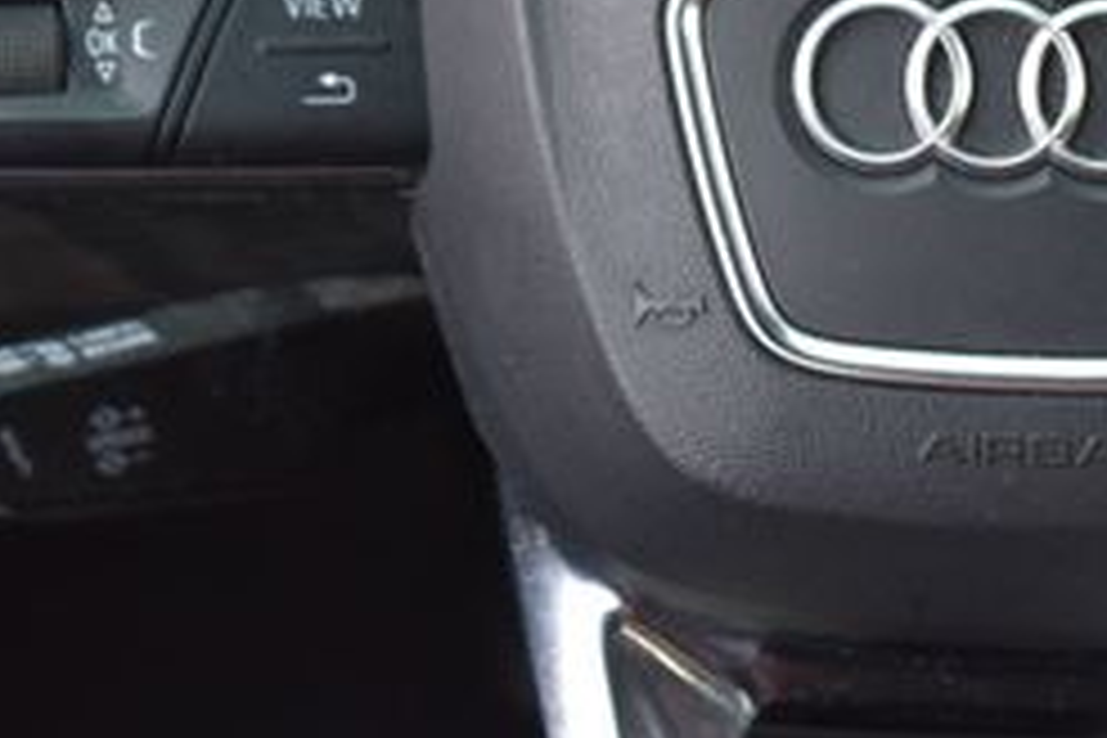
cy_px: 274
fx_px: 6589
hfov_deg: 9.5
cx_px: 1076
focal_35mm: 214
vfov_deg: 6.4
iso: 400
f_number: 6.3
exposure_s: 1/20
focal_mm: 55
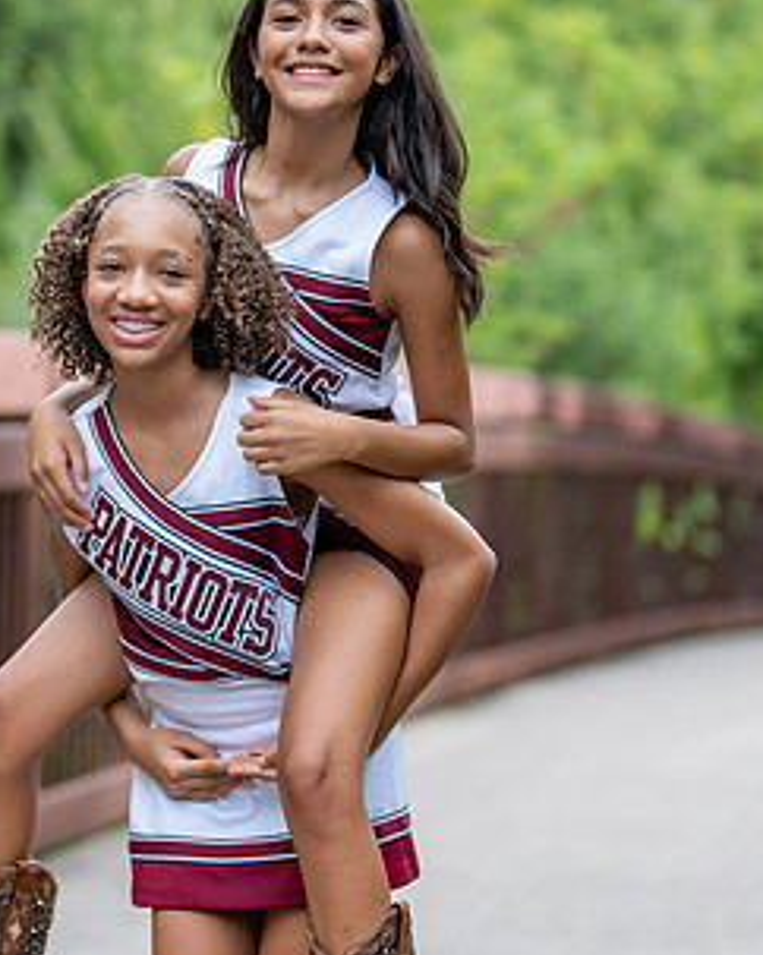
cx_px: 318
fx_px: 3560
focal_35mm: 126
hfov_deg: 12.2
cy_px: 409
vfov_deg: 15.3
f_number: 1.2
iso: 100
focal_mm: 50
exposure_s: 1/1250
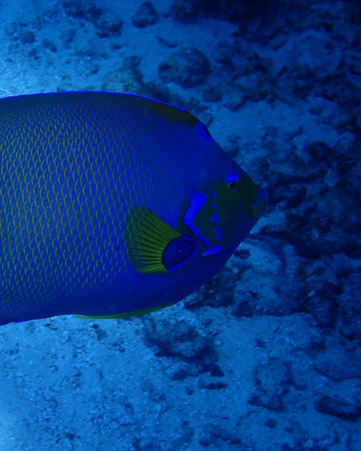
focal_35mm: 131
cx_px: 61
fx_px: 1749
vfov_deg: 14.7
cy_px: 226
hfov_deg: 11.7
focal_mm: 18
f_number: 6.3
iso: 200
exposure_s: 1/320
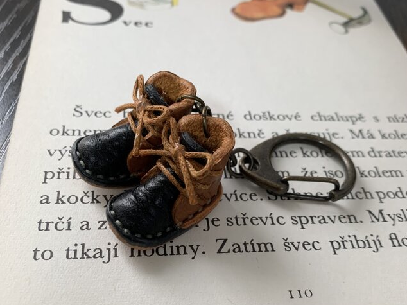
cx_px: 205
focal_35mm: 35
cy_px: 187
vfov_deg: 40.4
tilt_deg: -51.3
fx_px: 411
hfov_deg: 52.6
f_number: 1.8
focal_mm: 4.25
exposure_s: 1/73
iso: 100
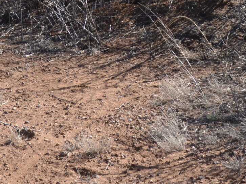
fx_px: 888
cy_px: -98
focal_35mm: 125
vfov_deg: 11.3
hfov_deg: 15.7
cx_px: 172
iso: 100
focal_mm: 21
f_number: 7.1
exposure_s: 1/200
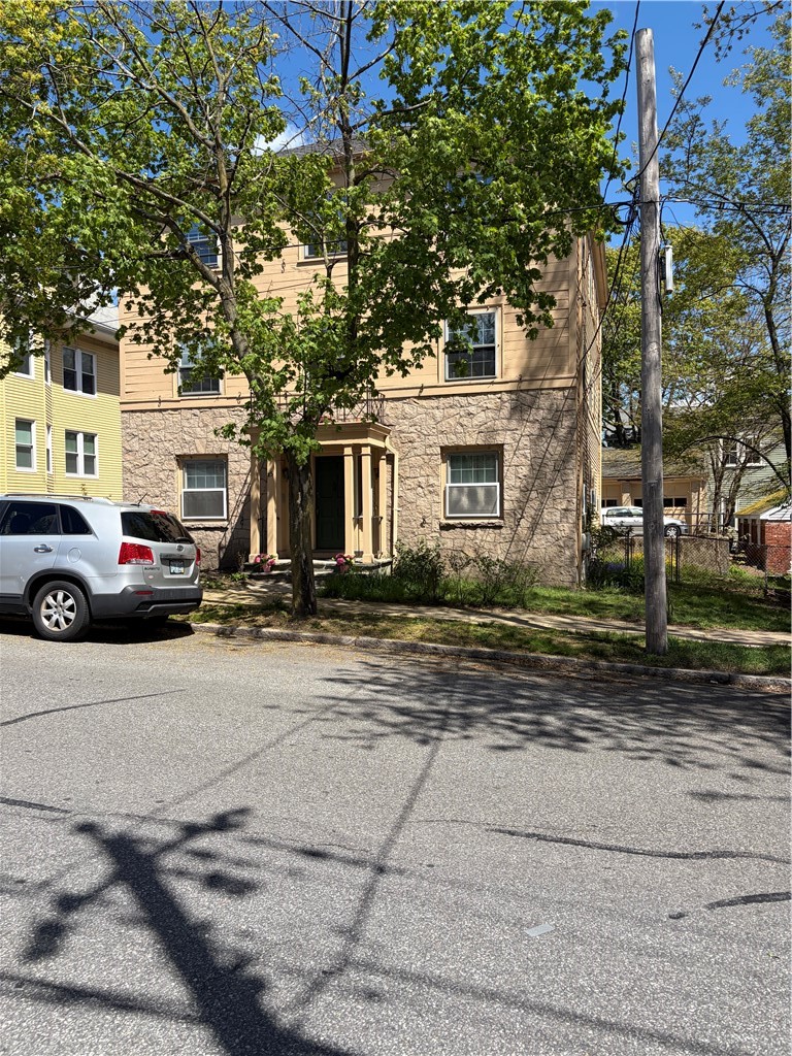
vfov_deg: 67.3
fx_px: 793
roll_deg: +0.4
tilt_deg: -0.9
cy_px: 528
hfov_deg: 53.1
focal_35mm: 26
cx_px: 396
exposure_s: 1/3125
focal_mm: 5.96
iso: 50
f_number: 1.6
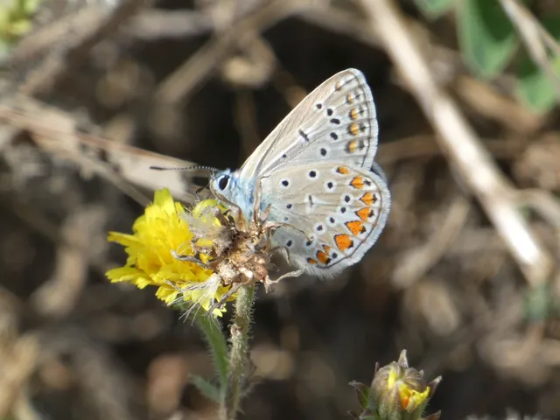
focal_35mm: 566
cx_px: 280
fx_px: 9156
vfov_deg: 2.6
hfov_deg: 3.5
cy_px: 210
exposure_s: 1/125
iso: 80
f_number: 5.6
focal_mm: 101.4
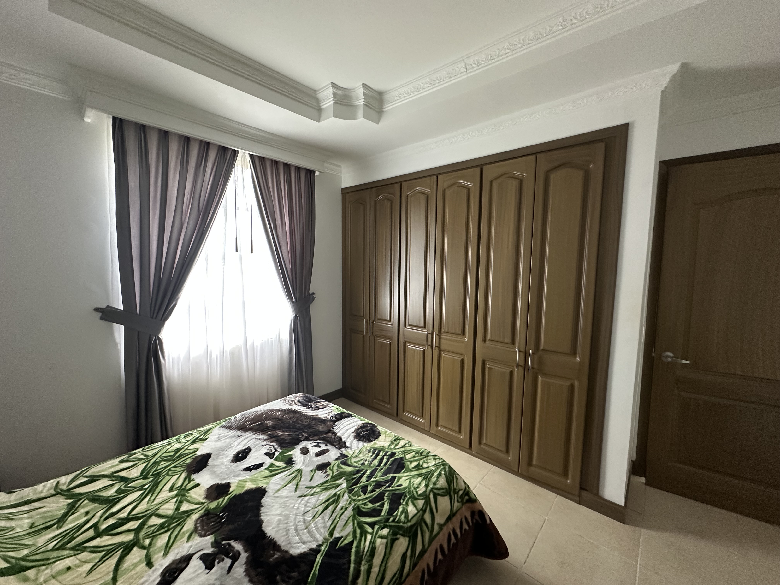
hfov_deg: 102.1
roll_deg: -0.7
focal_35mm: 14
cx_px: 390
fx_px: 315
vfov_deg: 85.7
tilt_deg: -4.4
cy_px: 292
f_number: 2.2
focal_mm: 2.22
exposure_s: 1/99
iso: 320
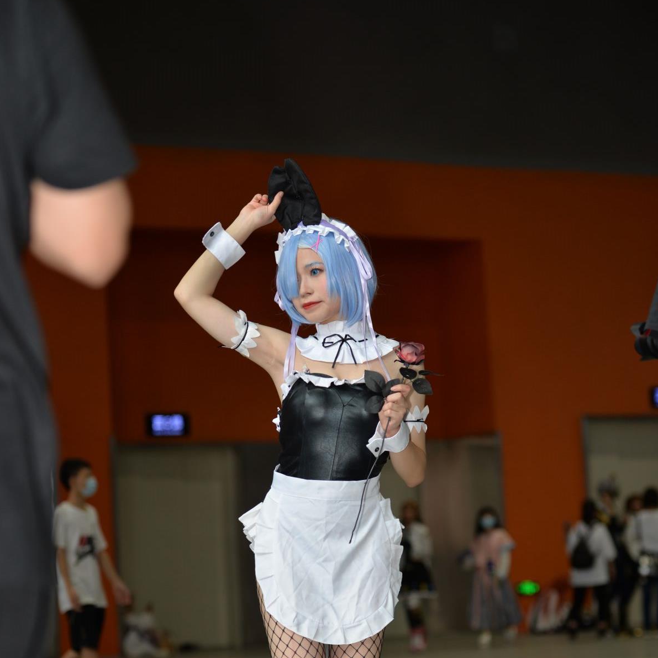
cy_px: 482
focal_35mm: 103
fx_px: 2215
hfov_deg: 16.9
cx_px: 329
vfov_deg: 16.8
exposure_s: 1/250
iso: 400
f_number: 2.8
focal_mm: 80
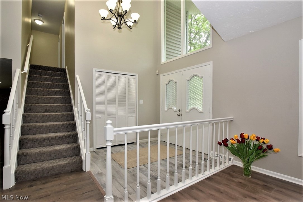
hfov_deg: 95.0
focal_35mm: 16
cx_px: 152
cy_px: 101
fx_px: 139
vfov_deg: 72.0
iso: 800
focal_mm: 11
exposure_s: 1/60
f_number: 14
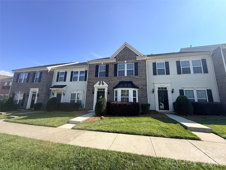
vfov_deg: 85.7
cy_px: 85
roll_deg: -2.0
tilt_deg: +11.4
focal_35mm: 14
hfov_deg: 102.1
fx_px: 91
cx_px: 113
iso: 50
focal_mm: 2.22
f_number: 2.2
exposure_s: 1/928
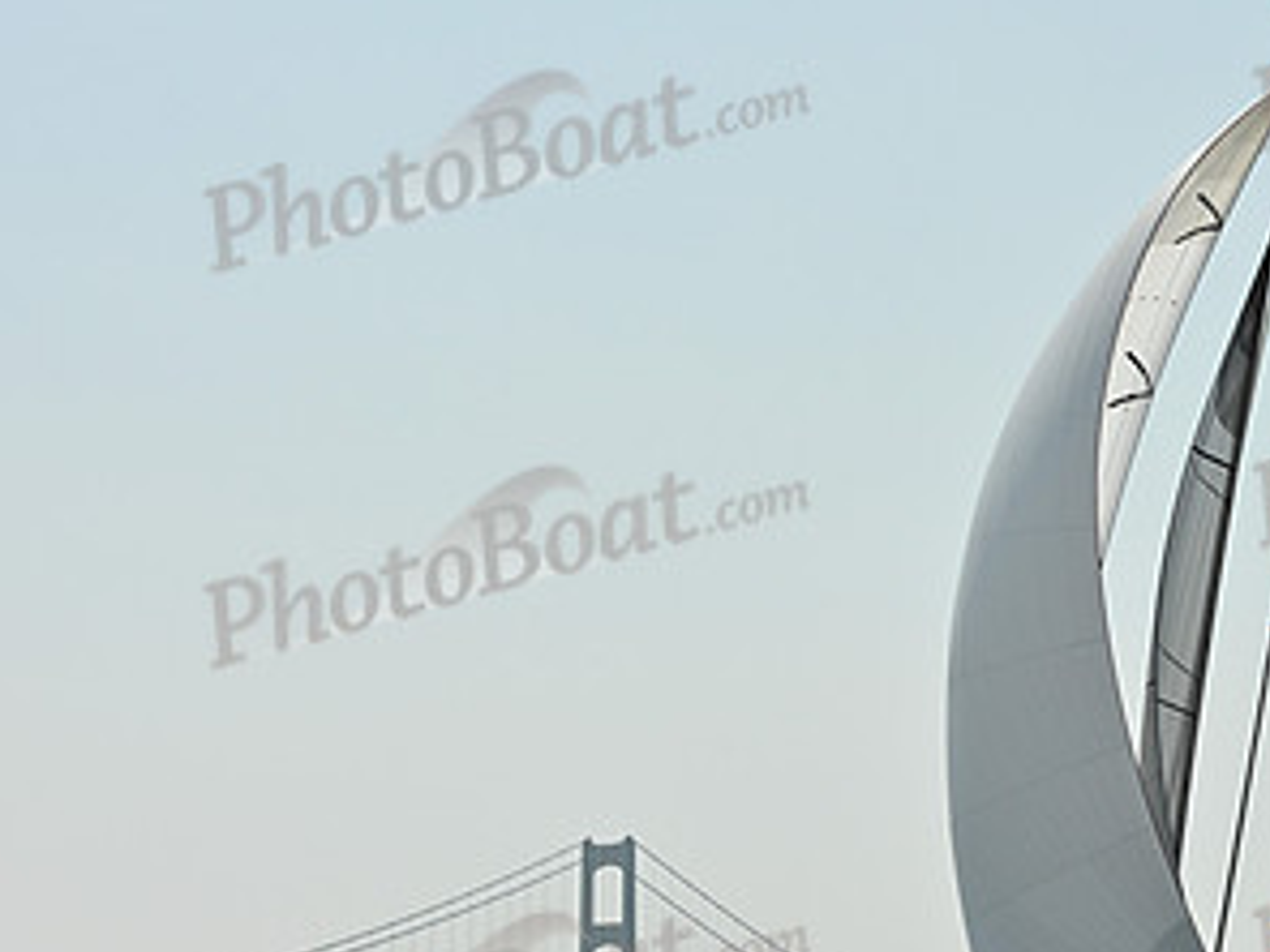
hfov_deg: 14.8
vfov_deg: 11.2
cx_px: 1034
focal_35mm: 132
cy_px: 718
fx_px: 4843
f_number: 10
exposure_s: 1/1250
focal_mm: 70
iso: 320
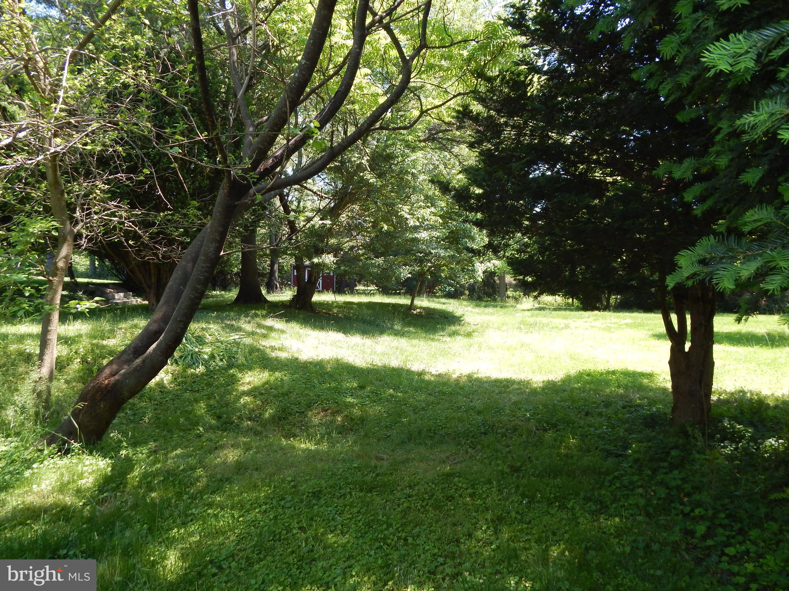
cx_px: 394
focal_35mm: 22
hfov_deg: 76.4
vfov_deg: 61.1
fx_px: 501
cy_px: 296
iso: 125
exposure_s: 1/200
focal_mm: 4
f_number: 3
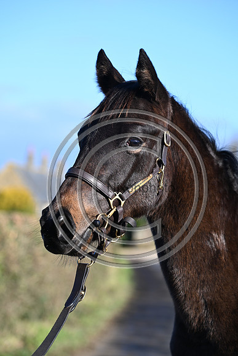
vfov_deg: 17.1
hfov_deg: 11.4
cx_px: 119
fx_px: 1189
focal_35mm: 120
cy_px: 178
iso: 220
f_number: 4.5
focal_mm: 120
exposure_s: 1/1000
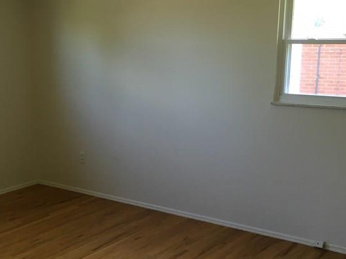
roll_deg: +0.7
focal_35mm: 54
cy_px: 170
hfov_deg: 35.4
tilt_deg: -12.9
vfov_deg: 26.9
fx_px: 540
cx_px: 134
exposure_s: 1/30
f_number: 2.2
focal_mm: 4.15
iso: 50
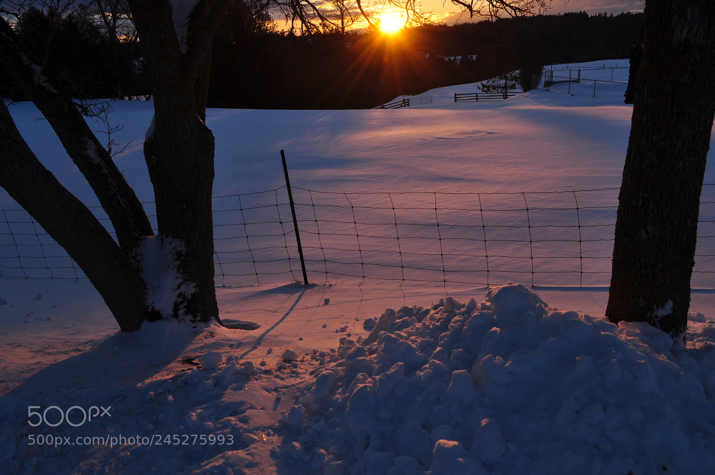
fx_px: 536
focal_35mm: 27
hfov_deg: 67.4
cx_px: 358
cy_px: 238
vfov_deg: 47.8
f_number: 8
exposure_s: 1/250
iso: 200
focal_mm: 18
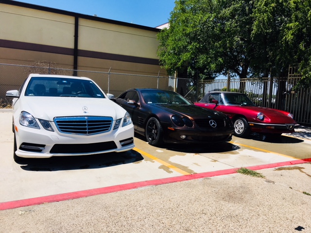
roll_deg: -3.3
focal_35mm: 29
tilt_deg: -4.7
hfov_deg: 61.7
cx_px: 156
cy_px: 116
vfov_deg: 48.2
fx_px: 261
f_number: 2.2
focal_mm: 4.15
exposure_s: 1/1923
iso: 25
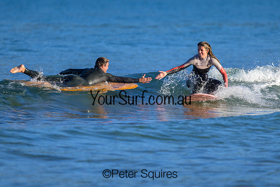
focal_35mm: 962
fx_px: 7481
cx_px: 168
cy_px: 83
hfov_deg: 2.1
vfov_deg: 1.4
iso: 250
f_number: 6.3
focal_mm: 800
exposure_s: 1/1000
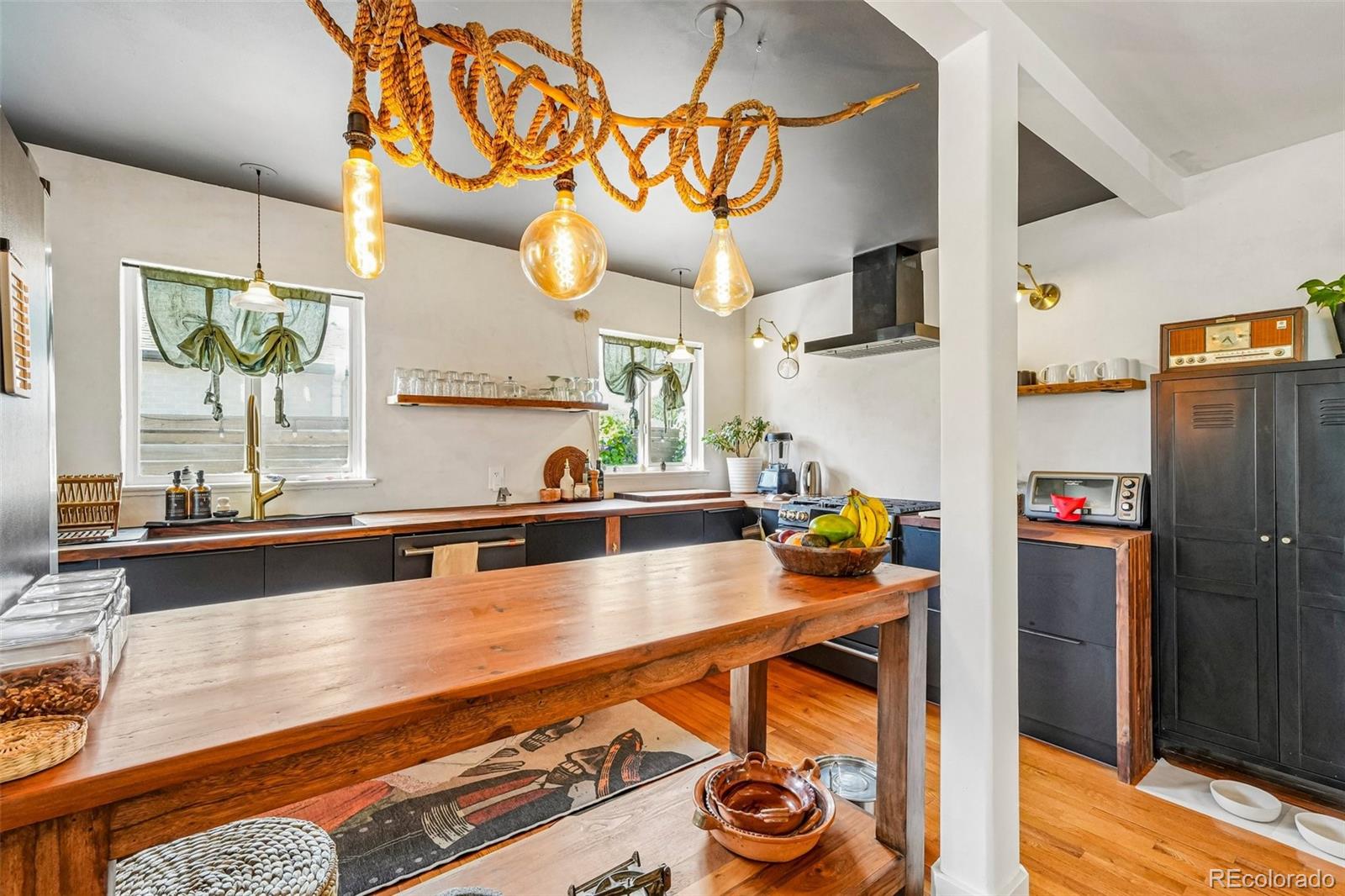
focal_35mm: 15
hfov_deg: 100.4
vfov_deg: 77.3
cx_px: 672
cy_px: 448
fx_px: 560
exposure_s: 1/6
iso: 800
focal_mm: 10
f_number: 8
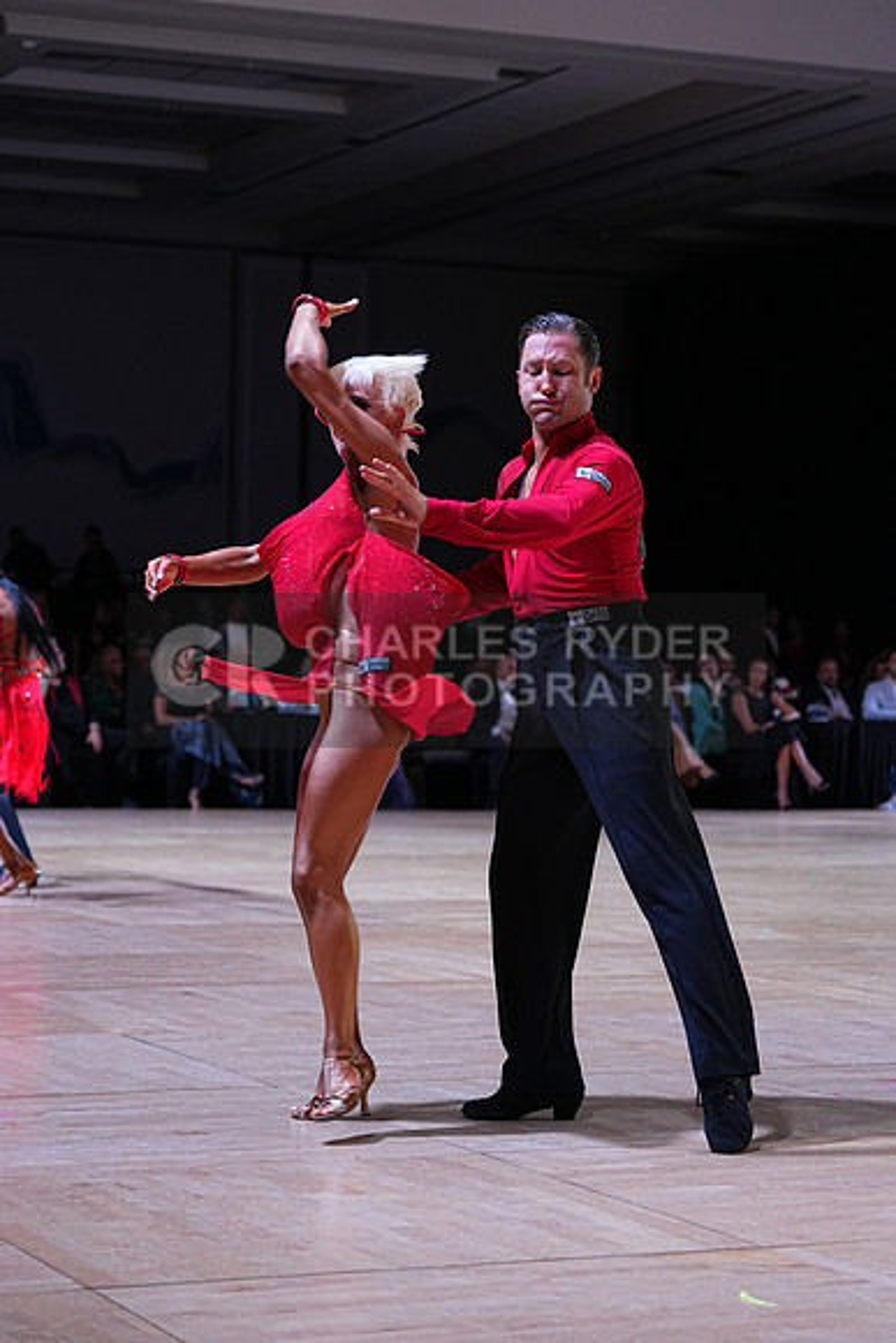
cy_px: 672
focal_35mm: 84
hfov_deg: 16.3
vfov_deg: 24.2
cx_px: 448
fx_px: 3134
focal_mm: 84
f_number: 4
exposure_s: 1/500
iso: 1600
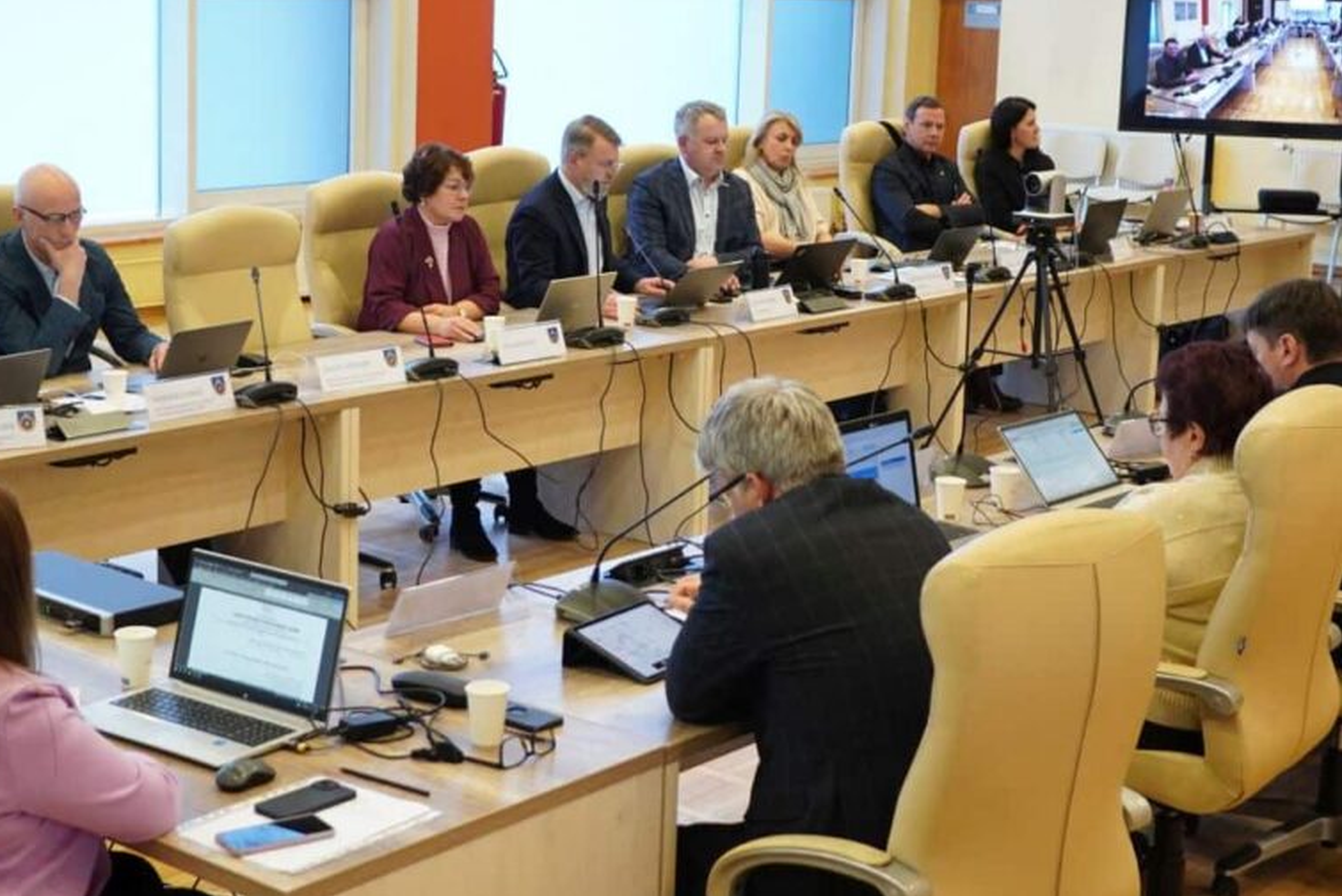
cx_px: 633
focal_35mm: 61
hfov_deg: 32.9
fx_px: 2275
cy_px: 364
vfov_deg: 22.3
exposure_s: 1/80
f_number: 2.8
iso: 800
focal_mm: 20
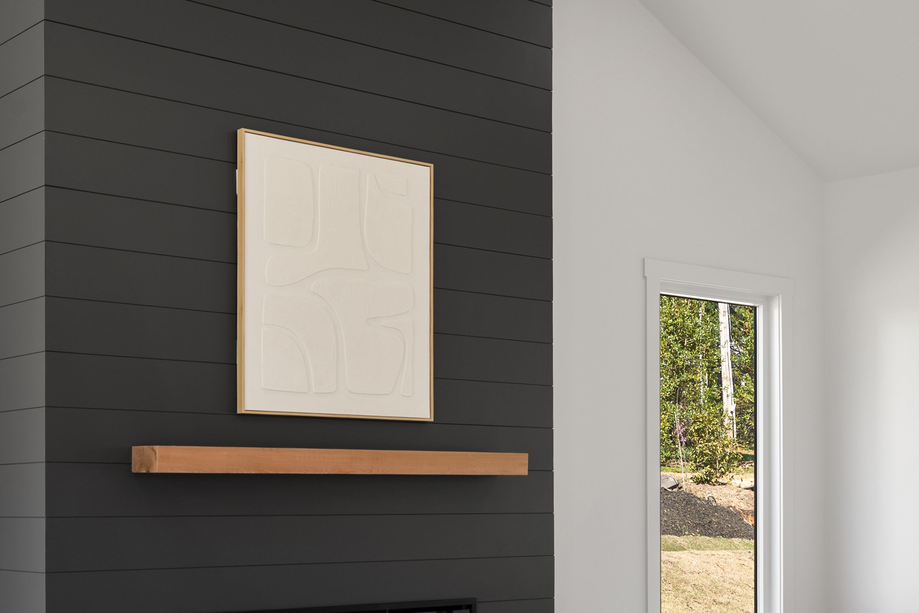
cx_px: 723
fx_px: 1481
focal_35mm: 58
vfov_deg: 23.1
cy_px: 477
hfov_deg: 33.6
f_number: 8
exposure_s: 1/4
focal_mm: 35
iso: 80
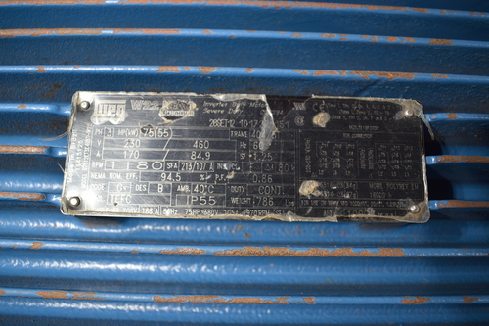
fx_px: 407
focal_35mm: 30
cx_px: 244
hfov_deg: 61.9
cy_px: 163
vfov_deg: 43.6
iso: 100
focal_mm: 20
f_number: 4
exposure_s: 1/80
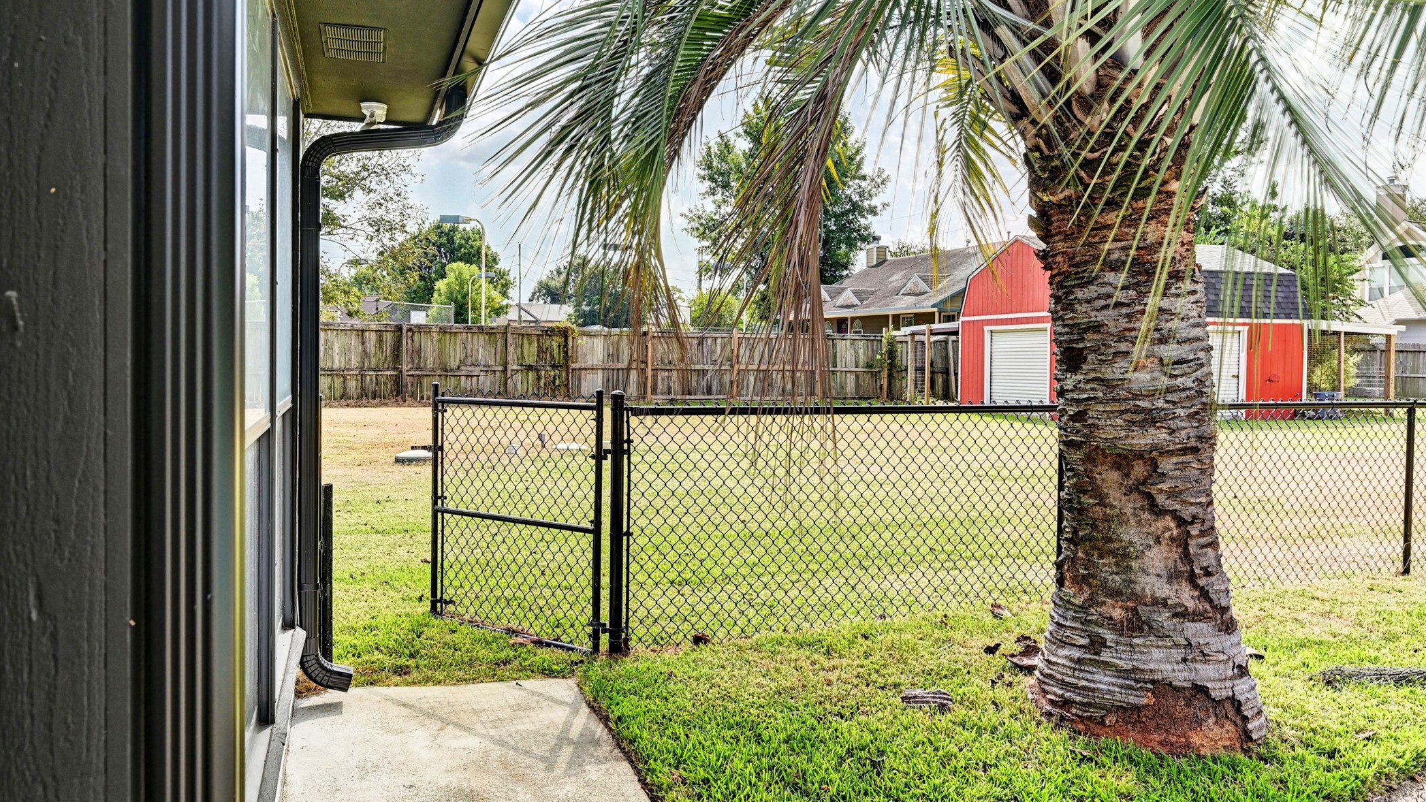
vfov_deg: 45.1
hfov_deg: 72.8
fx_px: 966
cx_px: 691
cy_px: 371
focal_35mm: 26
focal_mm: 23.5
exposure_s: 1/640
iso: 400
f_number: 8
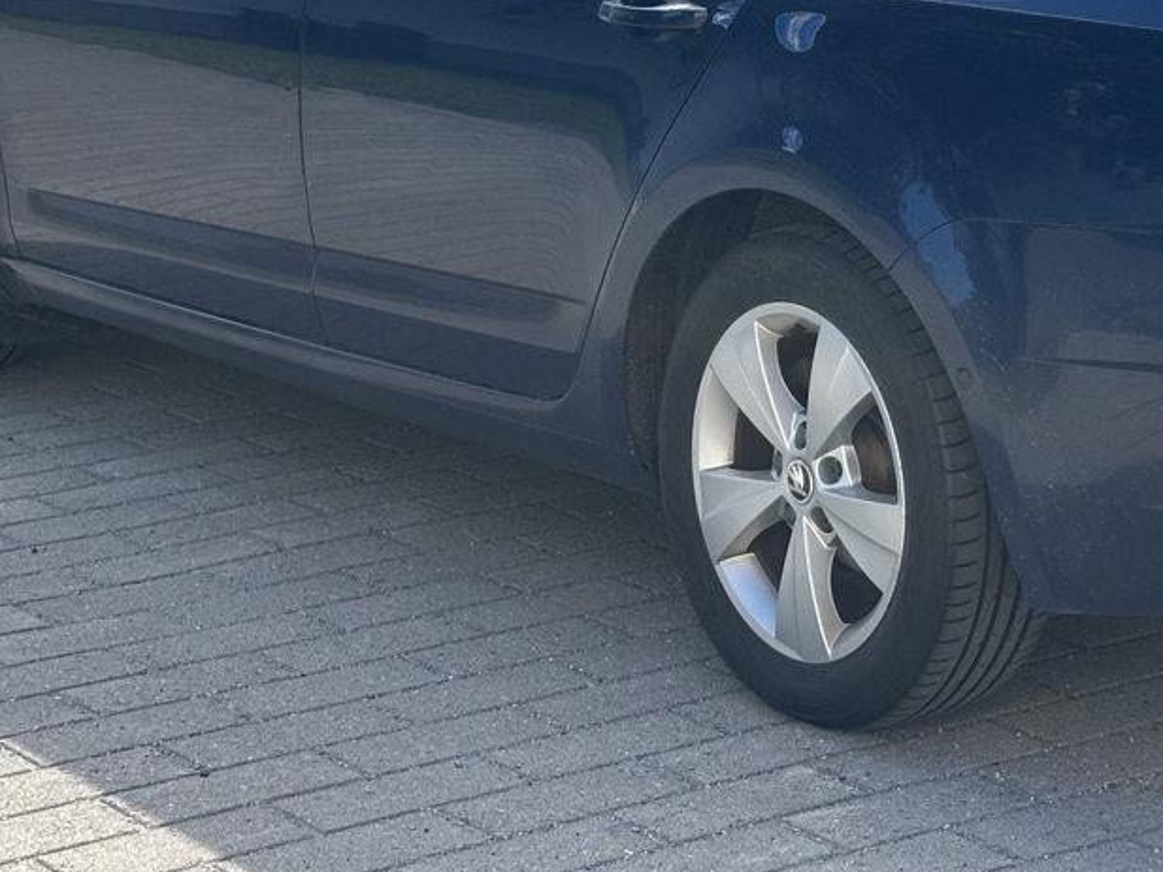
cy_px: 79
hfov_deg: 17.4
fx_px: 3764
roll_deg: +1.0
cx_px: 965
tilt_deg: -7.0
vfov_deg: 13.1
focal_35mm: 112
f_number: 1.78
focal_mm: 6.86
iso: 64
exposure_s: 1/962
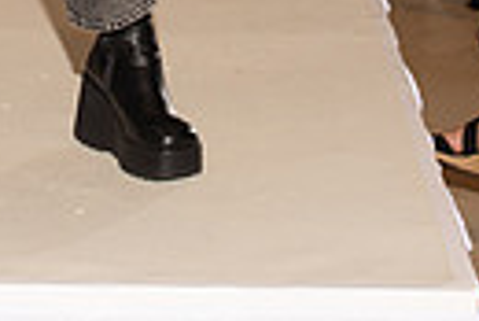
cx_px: 50
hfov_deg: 7.9
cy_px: -483
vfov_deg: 5.1
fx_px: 3450
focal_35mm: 259
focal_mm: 75
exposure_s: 1/250
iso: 800
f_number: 9
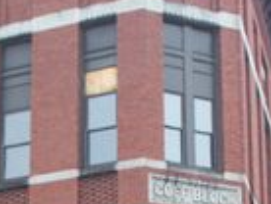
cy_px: 288
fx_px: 1223
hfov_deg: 12.6
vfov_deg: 9.3
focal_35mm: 156
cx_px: 79
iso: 64
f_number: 2.8
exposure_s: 1/160
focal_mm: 7.54
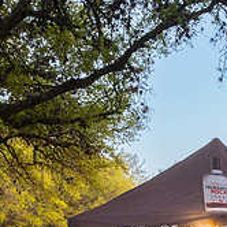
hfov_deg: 19.2
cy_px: 258
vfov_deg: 18.8
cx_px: 221
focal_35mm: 88
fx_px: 653
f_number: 4
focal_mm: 28
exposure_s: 1/320
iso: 1250
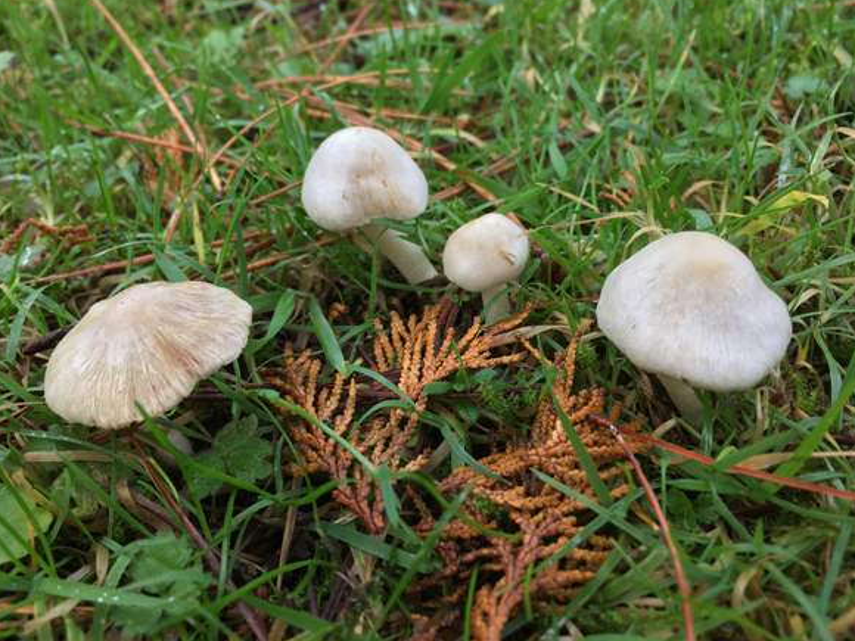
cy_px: 314
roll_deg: +2.4
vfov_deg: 46.8
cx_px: 429
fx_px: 741
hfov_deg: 60.0
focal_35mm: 30
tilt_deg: -40.2
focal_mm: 4.15
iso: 25
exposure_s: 1/33
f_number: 2.2
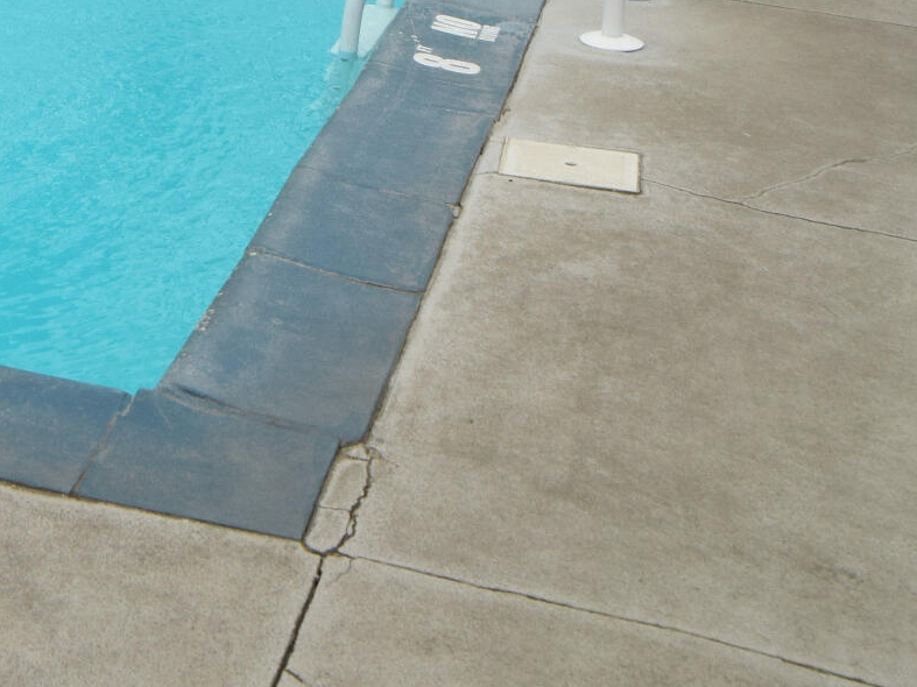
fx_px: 2039
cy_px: -404
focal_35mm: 77
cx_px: -410
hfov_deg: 21.7
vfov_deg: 16.9
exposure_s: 1/400
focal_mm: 14
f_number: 10
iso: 200
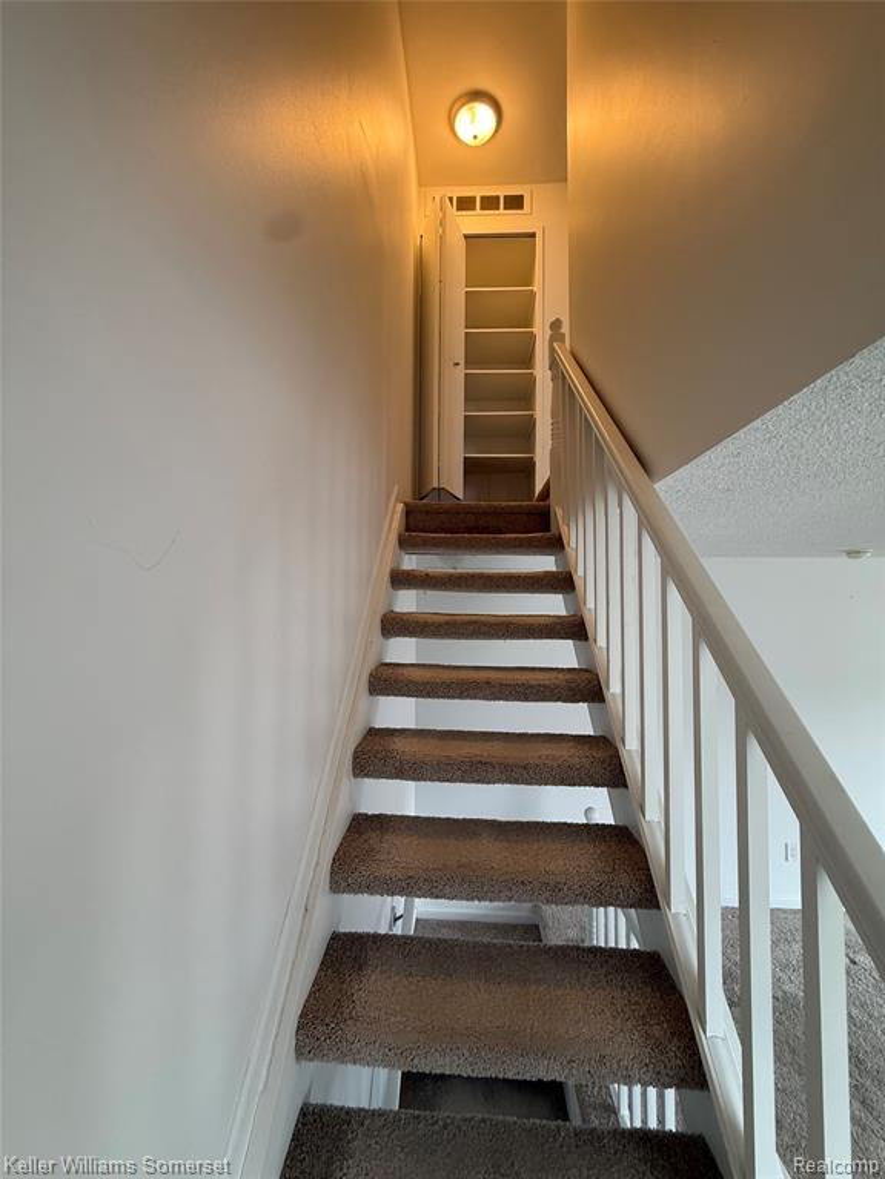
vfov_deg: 102.1
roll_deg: -0.9
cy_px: 590
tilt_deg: +3.2
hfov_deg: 85.7
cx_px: 442
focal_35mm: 14
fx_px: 477
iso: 200
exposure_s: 1/60
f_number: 2.2
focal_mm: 2.22
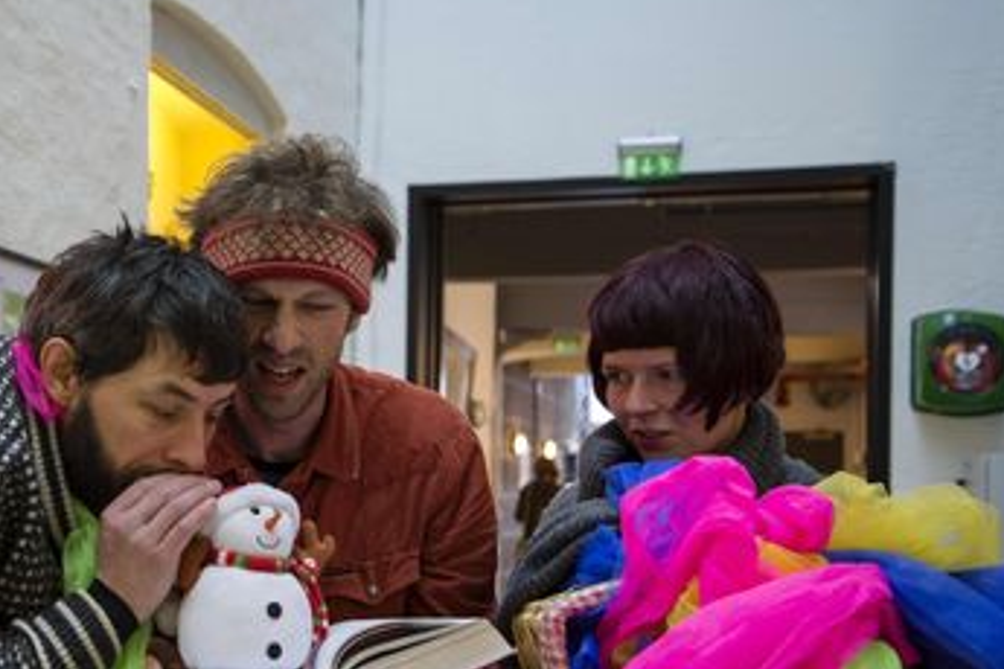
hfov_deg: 34.0
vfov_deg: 23.3
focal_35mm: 58
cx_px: 303
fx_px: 1617
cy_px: 412
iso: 800
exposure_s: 1/30
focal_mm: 40
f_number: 4.2
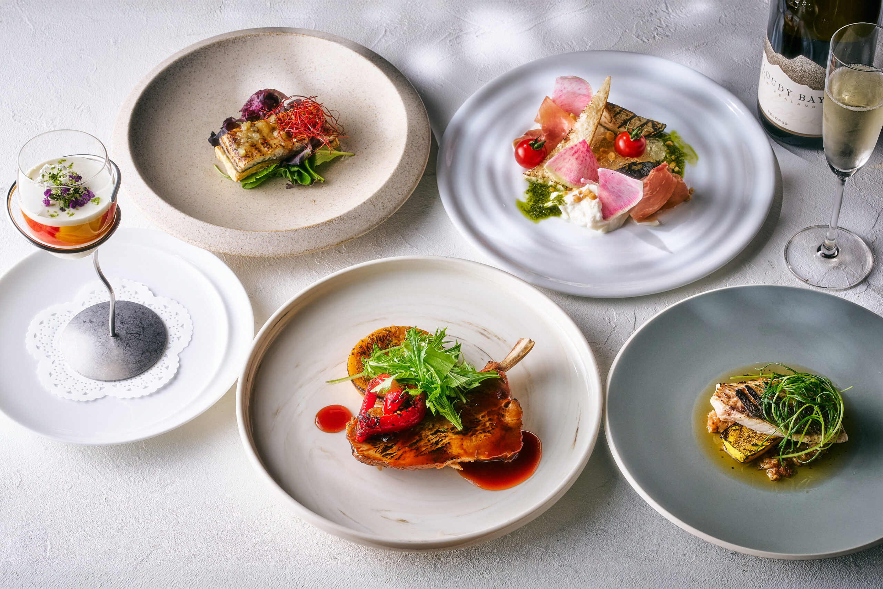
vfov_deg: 14.1
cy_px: 294
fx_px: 2379
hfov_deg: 21.0
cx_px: 442
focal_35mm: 97
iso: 200
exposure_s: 1/200
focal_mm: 65
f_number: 9
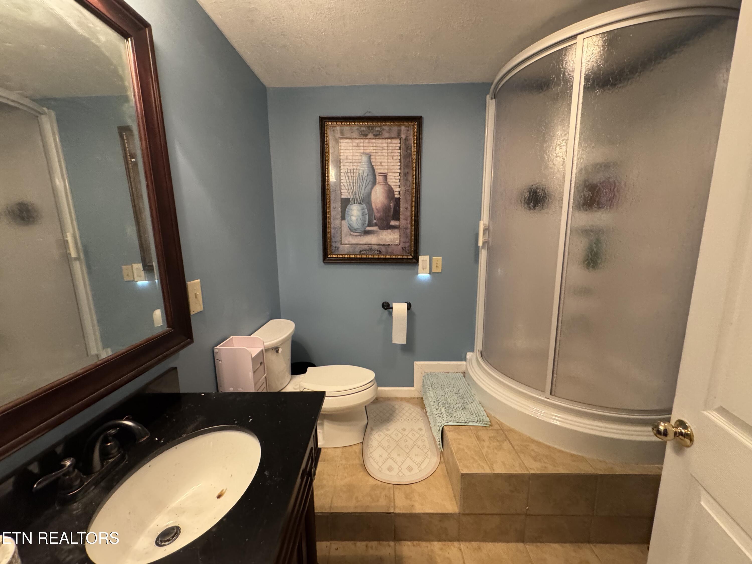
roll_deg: +0.5
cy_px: 282
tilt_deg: -10.7
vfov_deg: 85.7
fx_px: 304
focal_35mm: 14
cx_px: 376
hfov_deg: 102.1
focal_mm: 2.22
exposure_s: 1/60
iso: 800
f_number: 2.2
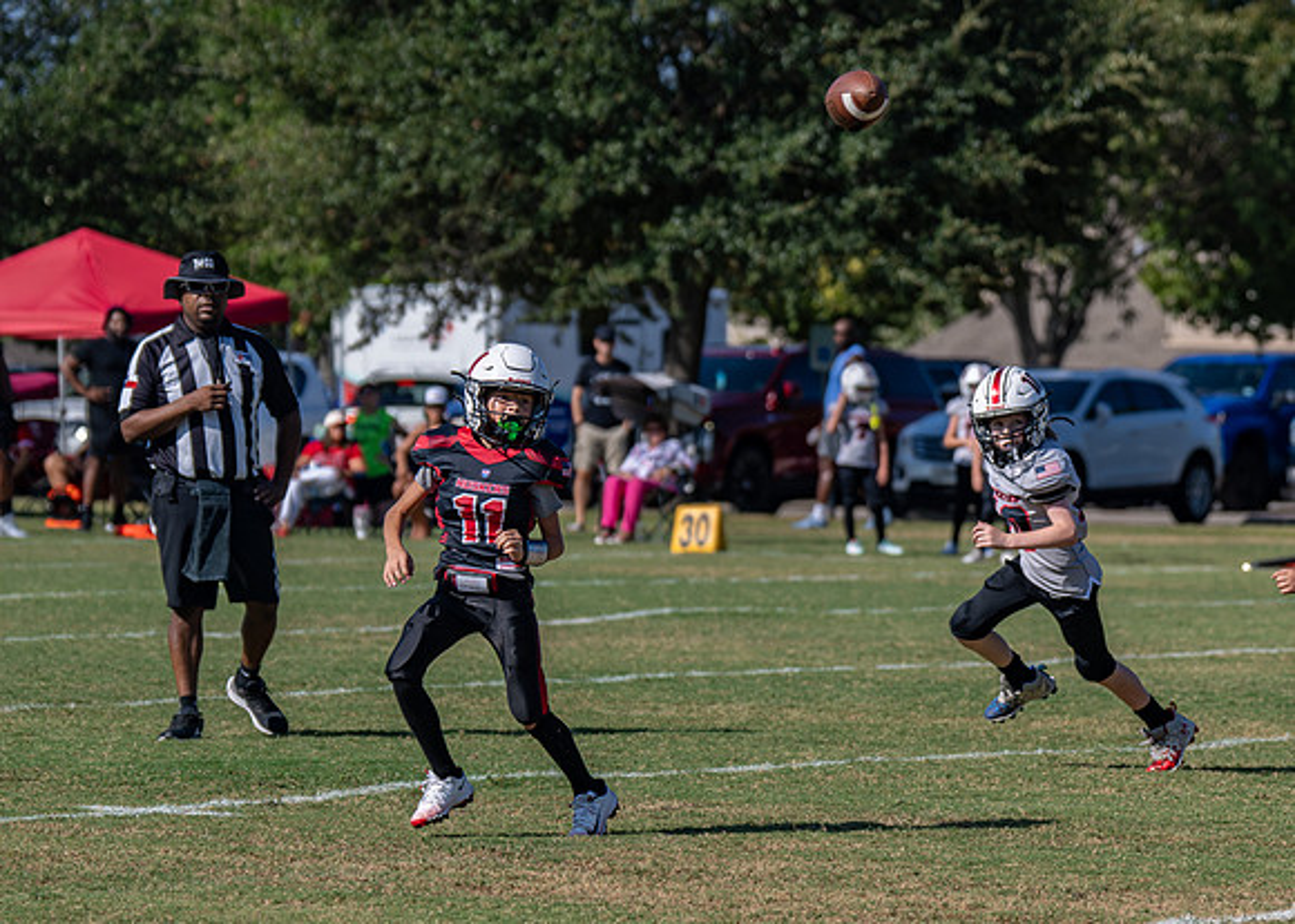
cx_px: 779
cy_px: 520
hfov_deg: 8.8
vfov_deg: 6.3
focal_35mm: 229
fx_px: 8403
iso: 100
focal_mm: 112
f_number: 2.8
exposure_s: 1/2500
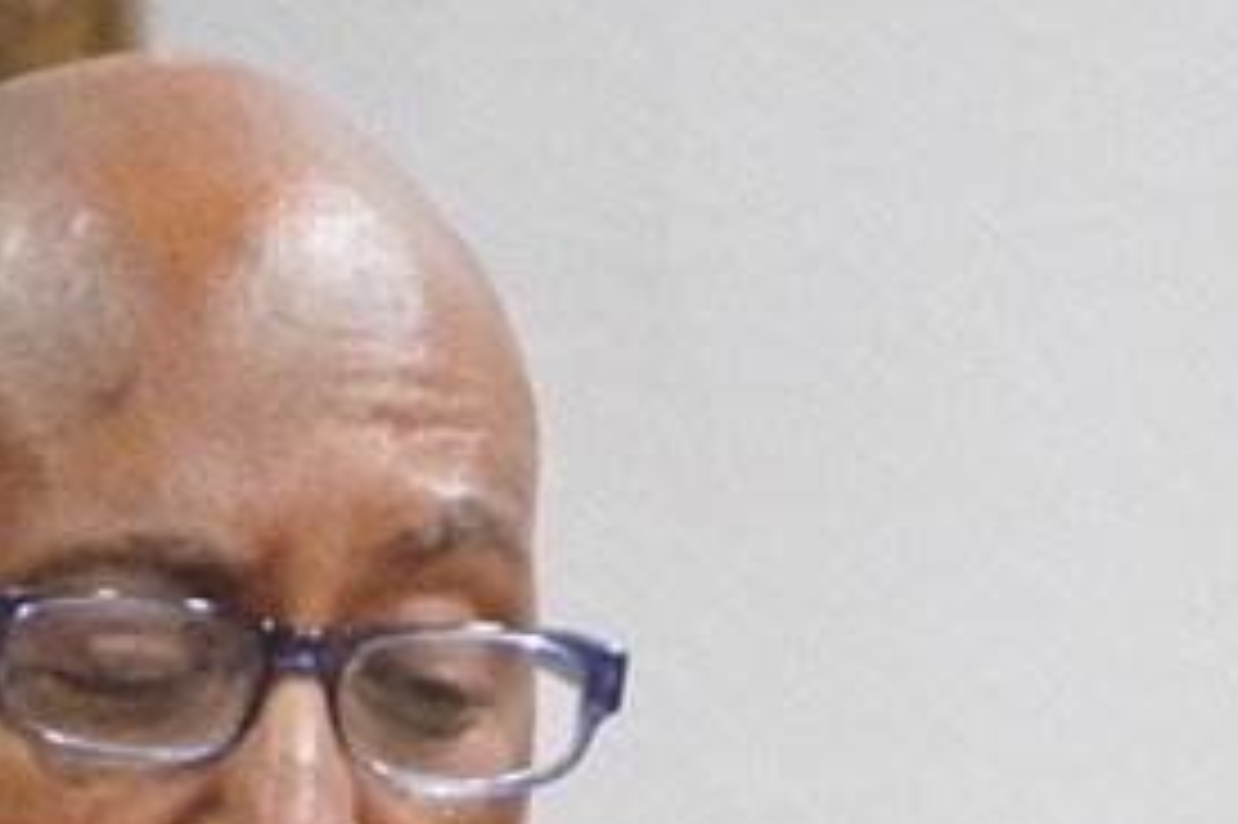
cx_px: 9
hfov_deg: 1.0
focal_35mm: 2062
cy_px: 1932
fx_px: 70865
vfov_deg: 0.7
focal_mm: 210
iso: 6400
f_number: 6.3
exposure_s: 1/80
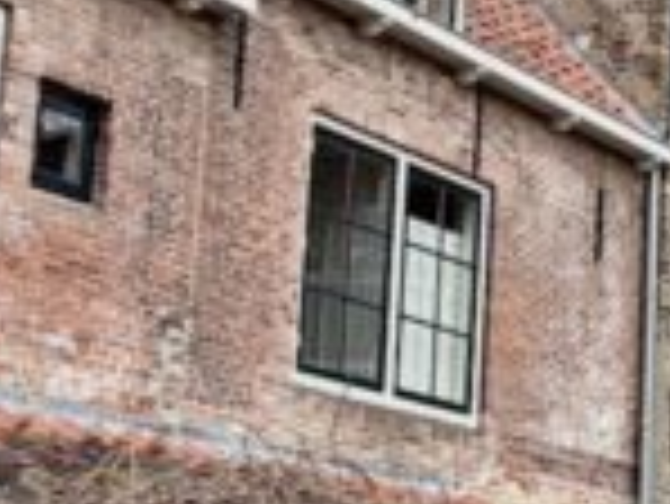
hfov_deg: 15.1
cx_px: 1376
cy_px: 405
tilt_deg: +10.4
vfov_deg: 14.3
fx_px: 1995
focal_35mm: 103
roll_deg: +1.7
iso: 100
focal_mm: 6.76
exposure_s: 1/1812
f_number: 1.78
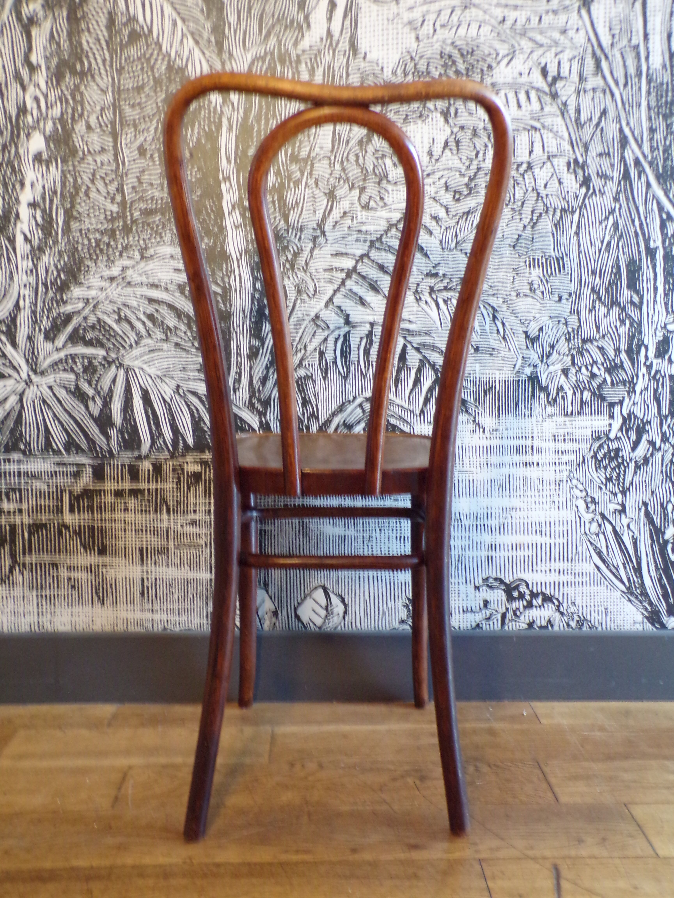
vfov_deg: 56.8
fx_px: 831
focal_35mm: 32
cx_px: 337
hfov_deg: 44.2
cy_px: 449
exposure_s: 1/13
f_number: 3.2
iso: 400
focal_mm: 5.8
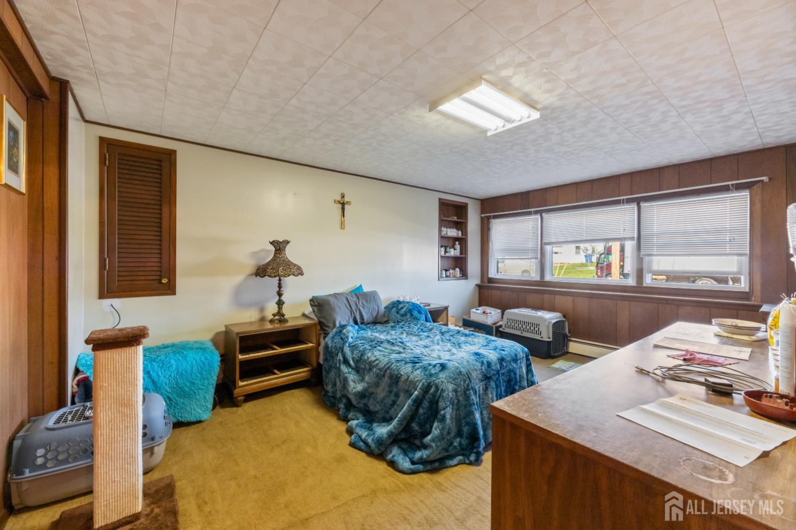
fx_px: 310
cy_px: 265
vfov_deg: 81.2
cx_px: 398
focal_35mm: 14
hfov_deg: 104.3
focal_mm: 14
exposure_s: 1/160
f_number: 11
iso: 640
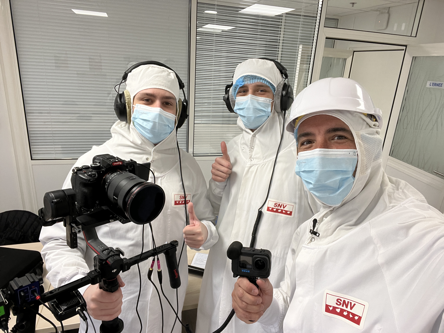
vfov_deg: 58.9
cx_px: 222
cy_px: 166
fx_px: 295
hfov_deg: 73.9
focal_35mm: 23
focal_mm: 2.71
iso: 100
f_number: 2.2
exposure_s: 1/50
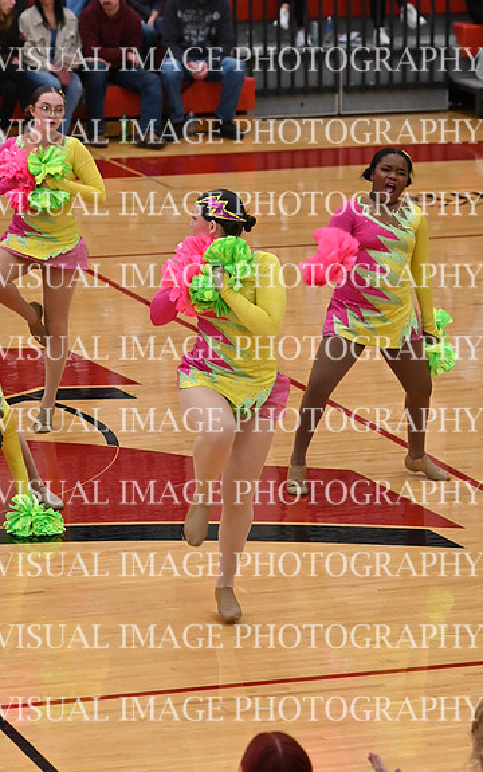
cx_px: 225
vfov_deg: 11.3
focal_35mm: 185
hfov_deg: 7.1
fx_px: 3891
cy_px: 384
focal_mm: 120
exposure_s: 1/400
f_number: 4
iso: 6400
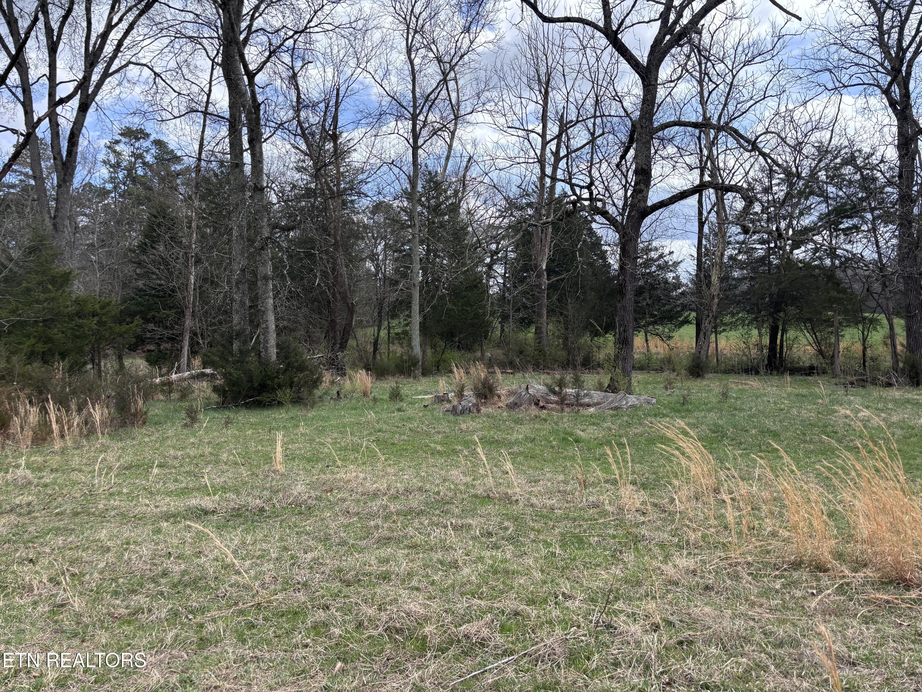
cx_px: 461
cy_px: 346
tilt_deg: +0.1
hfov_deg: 67.3
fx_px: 693
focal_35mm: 26
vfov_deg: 53.1
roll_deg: +2.0
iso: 50
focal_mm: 5.96
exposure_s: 1/1721
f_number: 1.6
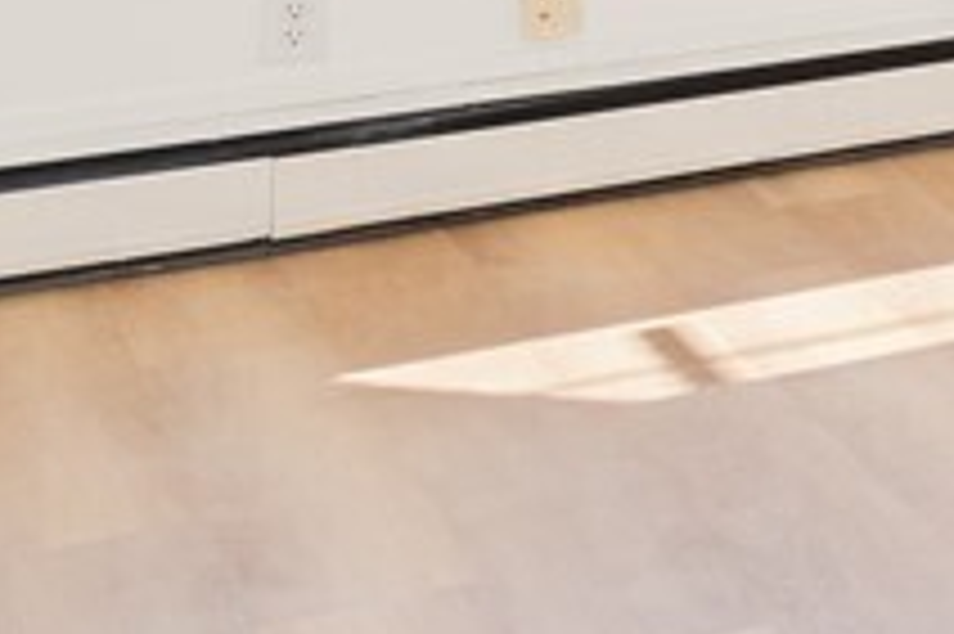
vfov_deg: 11.0
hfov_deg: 9.9
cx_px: 3233
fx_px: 2966
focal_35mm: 112
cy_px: -654
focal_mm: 14
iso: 400
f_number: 8
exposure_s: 1/1000
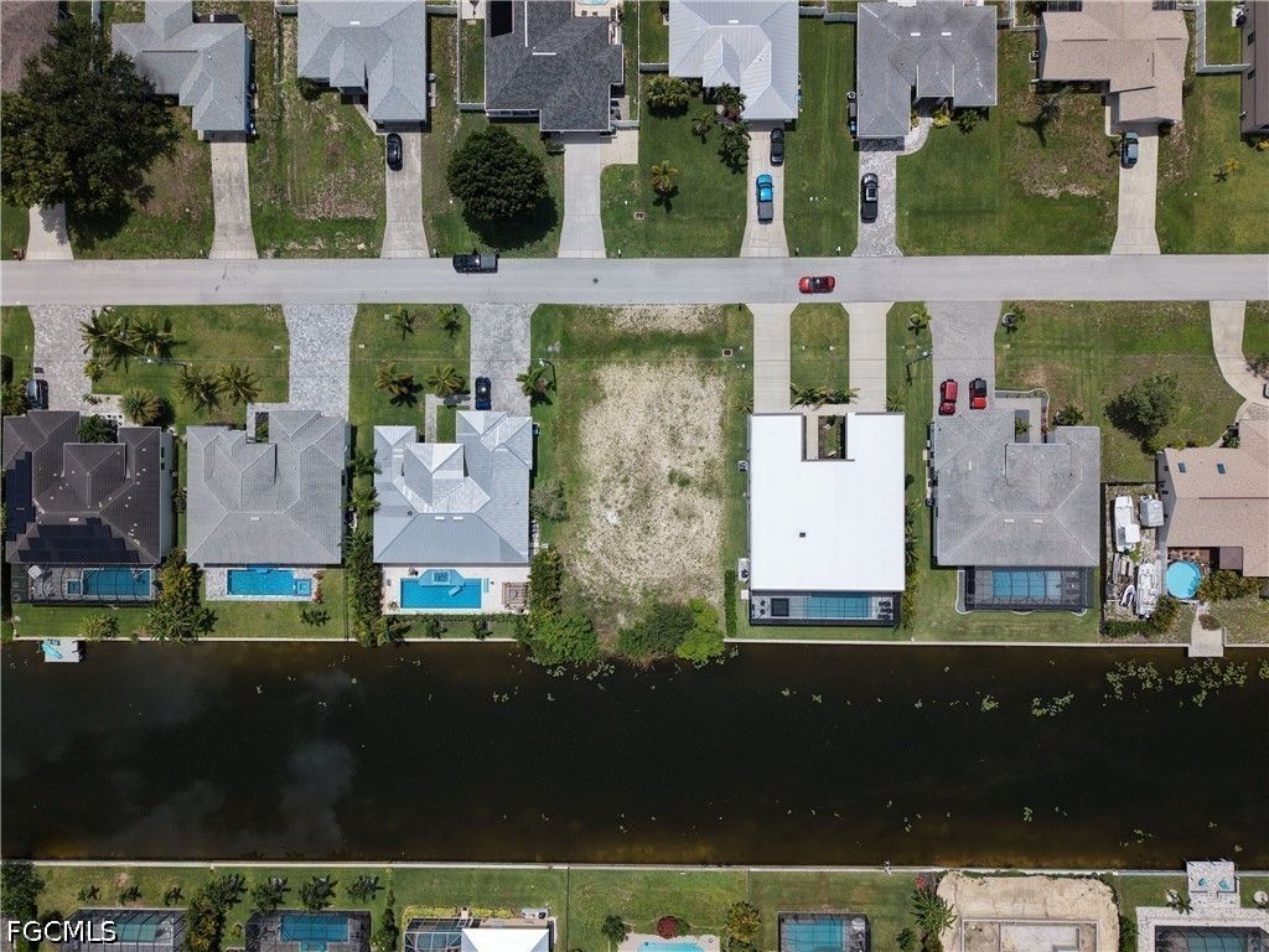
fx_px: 880
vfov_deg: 56.8
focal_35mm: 24
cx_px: 634
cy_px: 476
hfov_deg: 71.6
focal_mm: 8.67
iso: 100
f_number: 1.8
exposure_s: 1/30
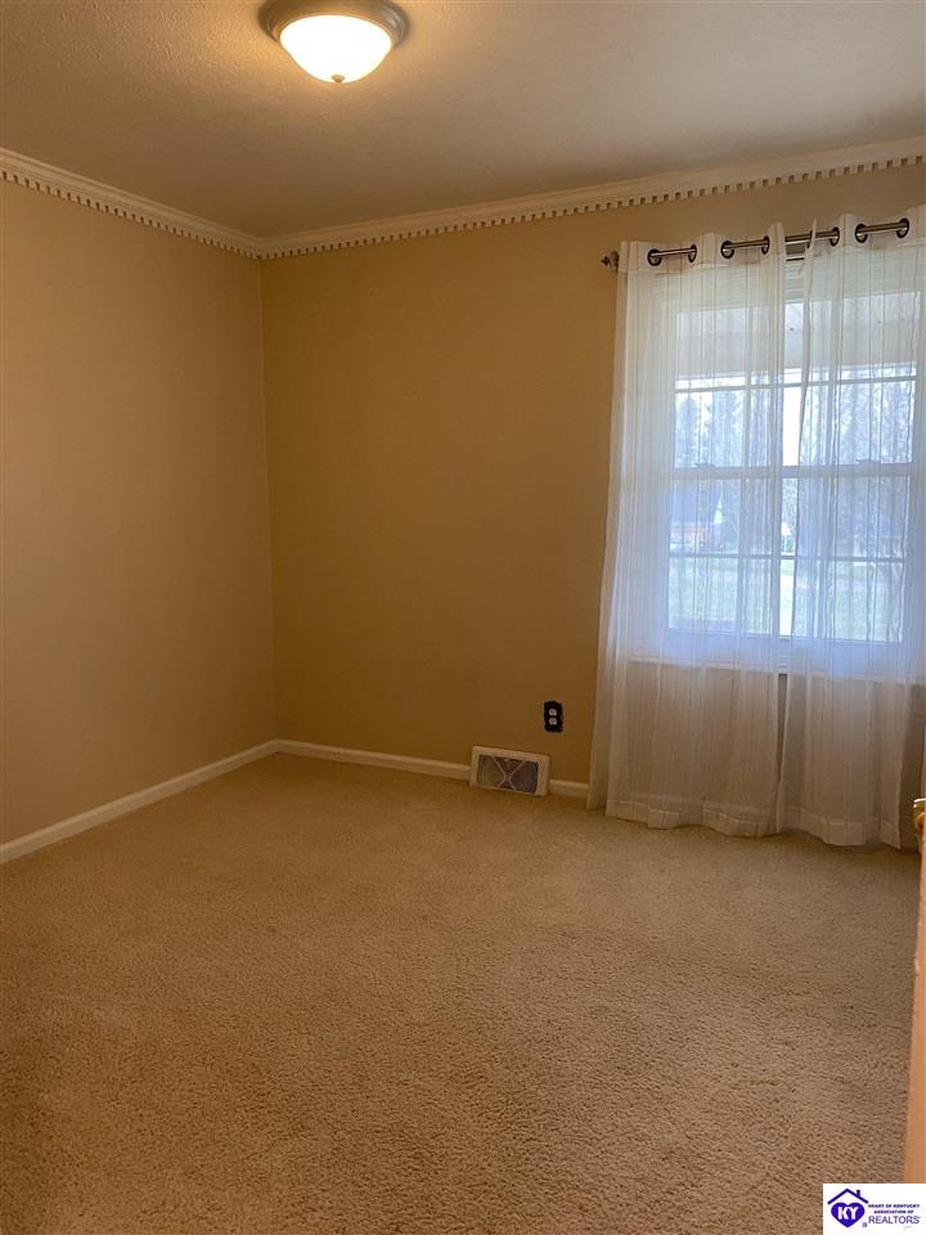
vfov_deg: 67.3
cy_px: 618
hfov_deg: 53.1
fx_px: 927
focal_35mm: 26
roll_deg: +0.7
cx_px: 463
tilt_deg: -7.6
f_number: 1.8
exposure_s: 1/60
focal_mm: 4.25
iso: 200
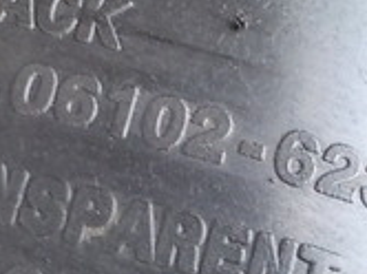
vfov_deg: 12.7
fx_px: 1228
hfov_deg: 17.0
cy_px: 155
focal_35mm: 116
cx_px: 192
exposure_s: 1/30
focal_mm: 4.1
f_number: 3.3
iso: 320
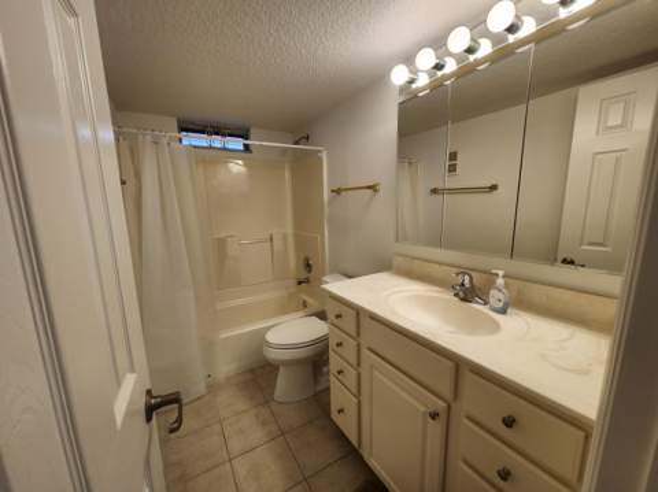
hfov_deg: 106.2
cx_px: 329
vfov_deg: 89.8
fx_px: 247
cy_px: 246
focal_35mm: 13
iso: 50
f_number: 2.2
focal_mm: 1.74
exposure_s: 1/60
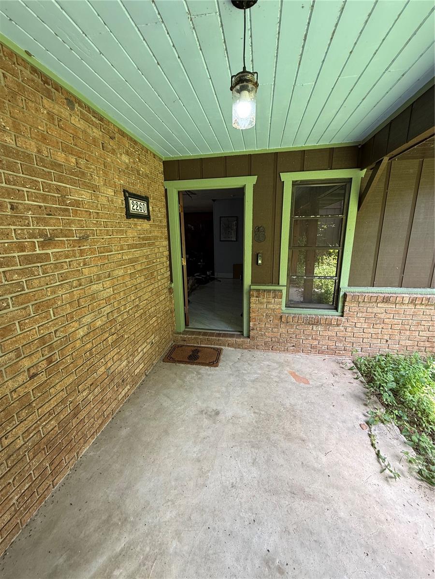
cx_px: 218
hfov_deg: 85.7
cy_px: 290
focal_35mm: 14
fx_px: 235
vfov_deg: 102.1
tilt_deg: -12.5
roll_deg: -0.3
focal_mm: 2.22
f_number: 2.2
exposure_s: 1/99
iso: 125
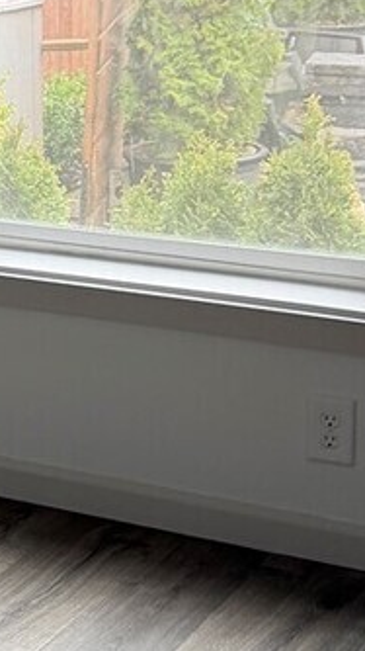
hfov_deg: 9.7
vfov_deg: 19.0
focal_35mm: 113
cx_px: -455
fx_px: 1947
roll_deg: +5.1
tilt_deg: -13.9
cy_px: 299
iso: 125
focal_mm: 6.76
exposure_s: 1/60
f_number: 1.78
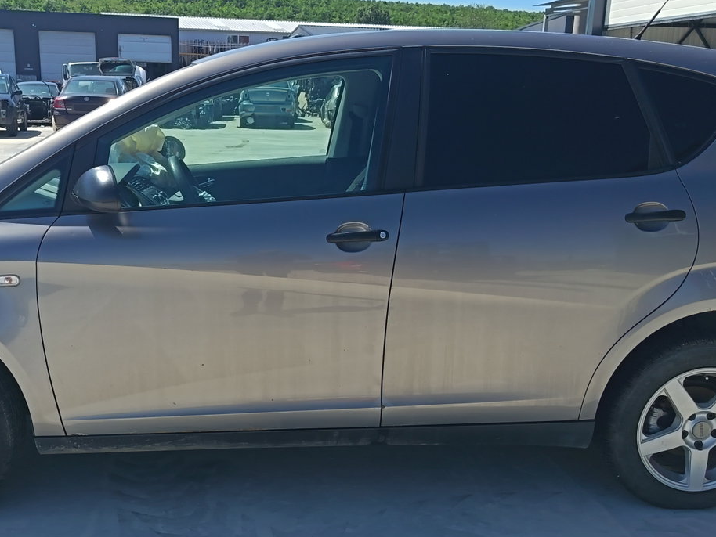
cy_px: 333
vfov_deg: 34.2
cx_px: 287
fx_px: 869
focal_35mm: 42
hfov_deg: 44.6
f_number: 1.75
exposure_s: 1/624
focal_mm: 5.25
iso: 101
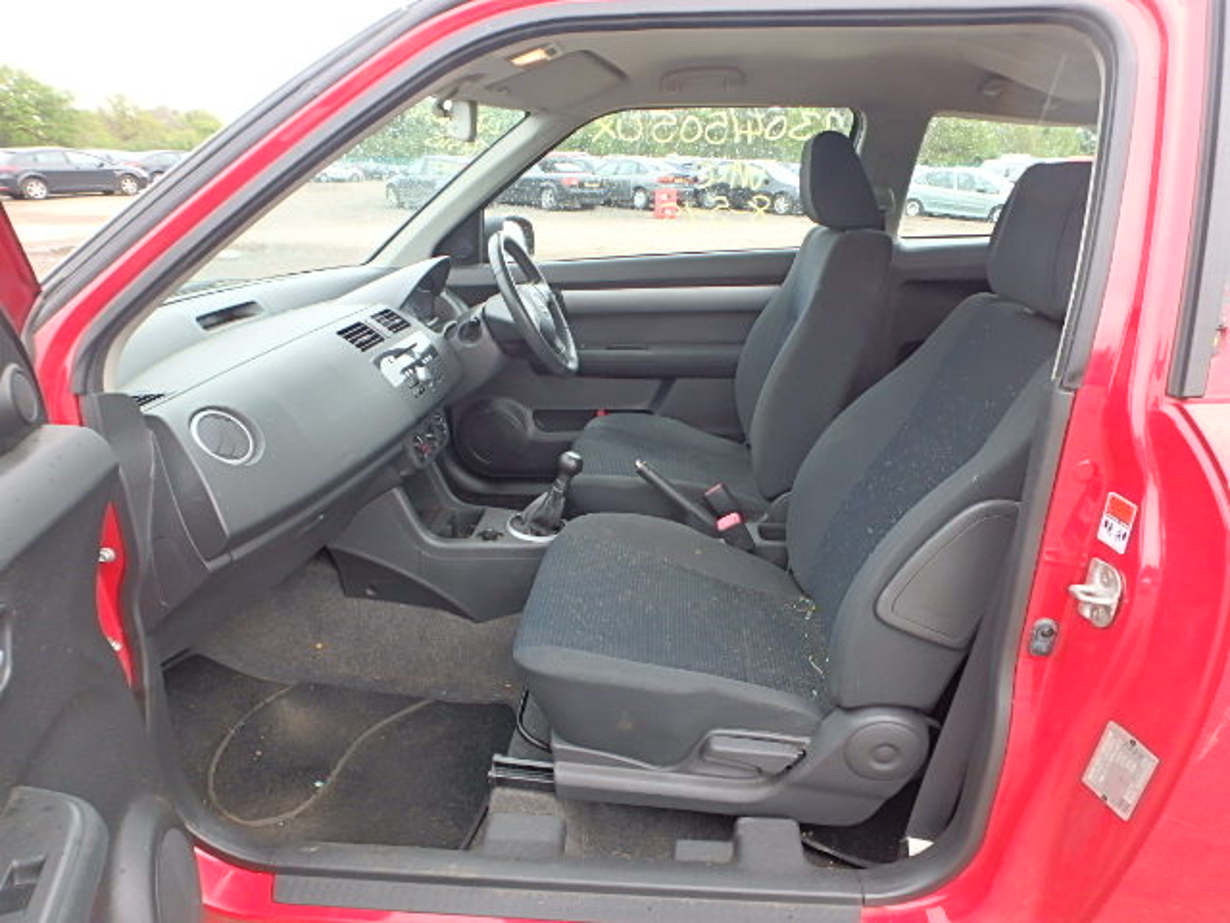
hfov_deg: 79.0
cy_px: 462
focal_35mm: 21
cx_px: 615
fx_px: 746
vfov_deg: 63.4
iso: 125
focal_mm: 3.7
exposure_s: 1/80
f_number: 3.5
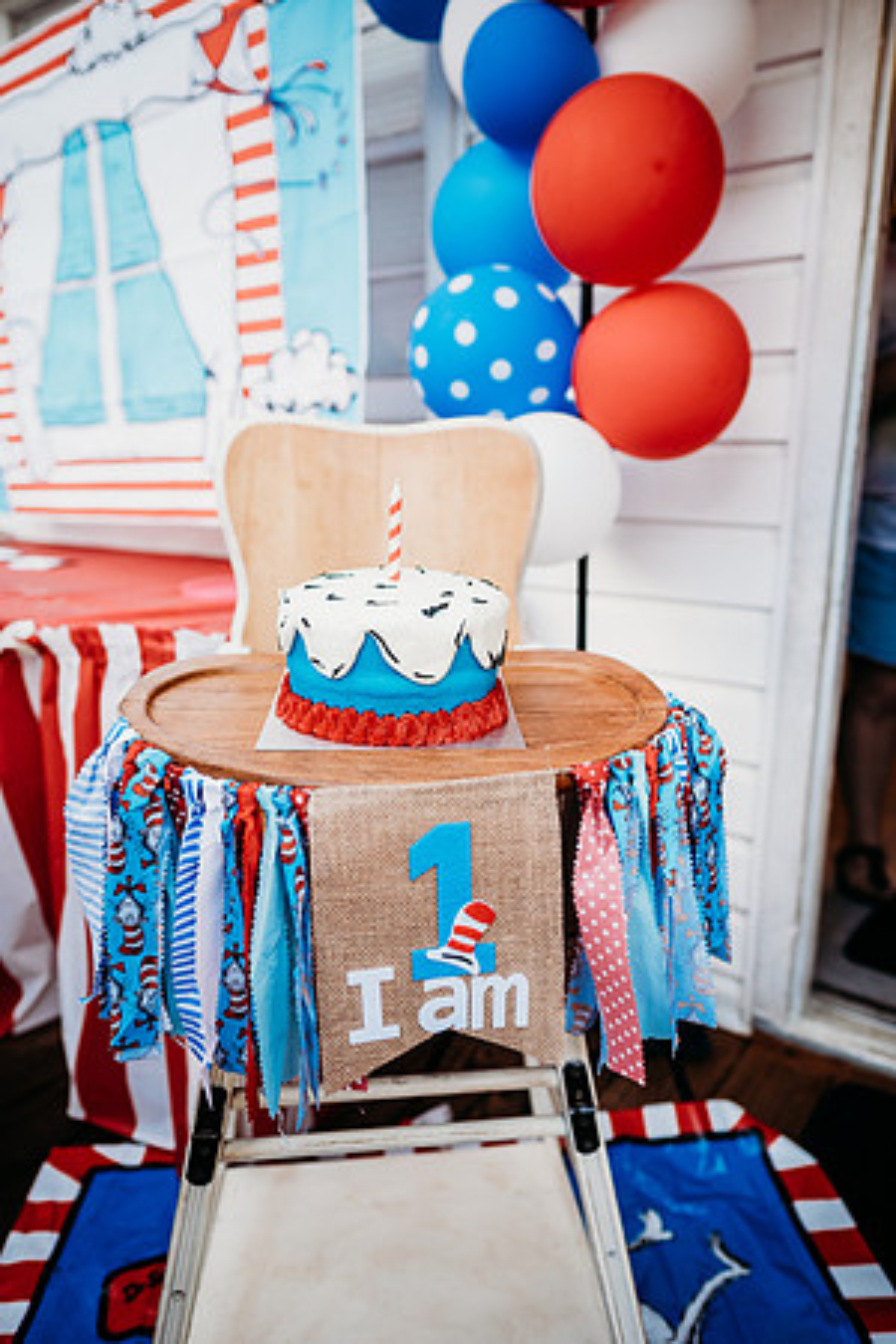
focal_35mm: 24
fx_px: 896
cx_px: 448
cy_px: 672
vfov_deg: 73.7
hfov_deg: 53.1
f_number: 2.5
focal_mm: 24
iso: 320
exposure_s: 1/200
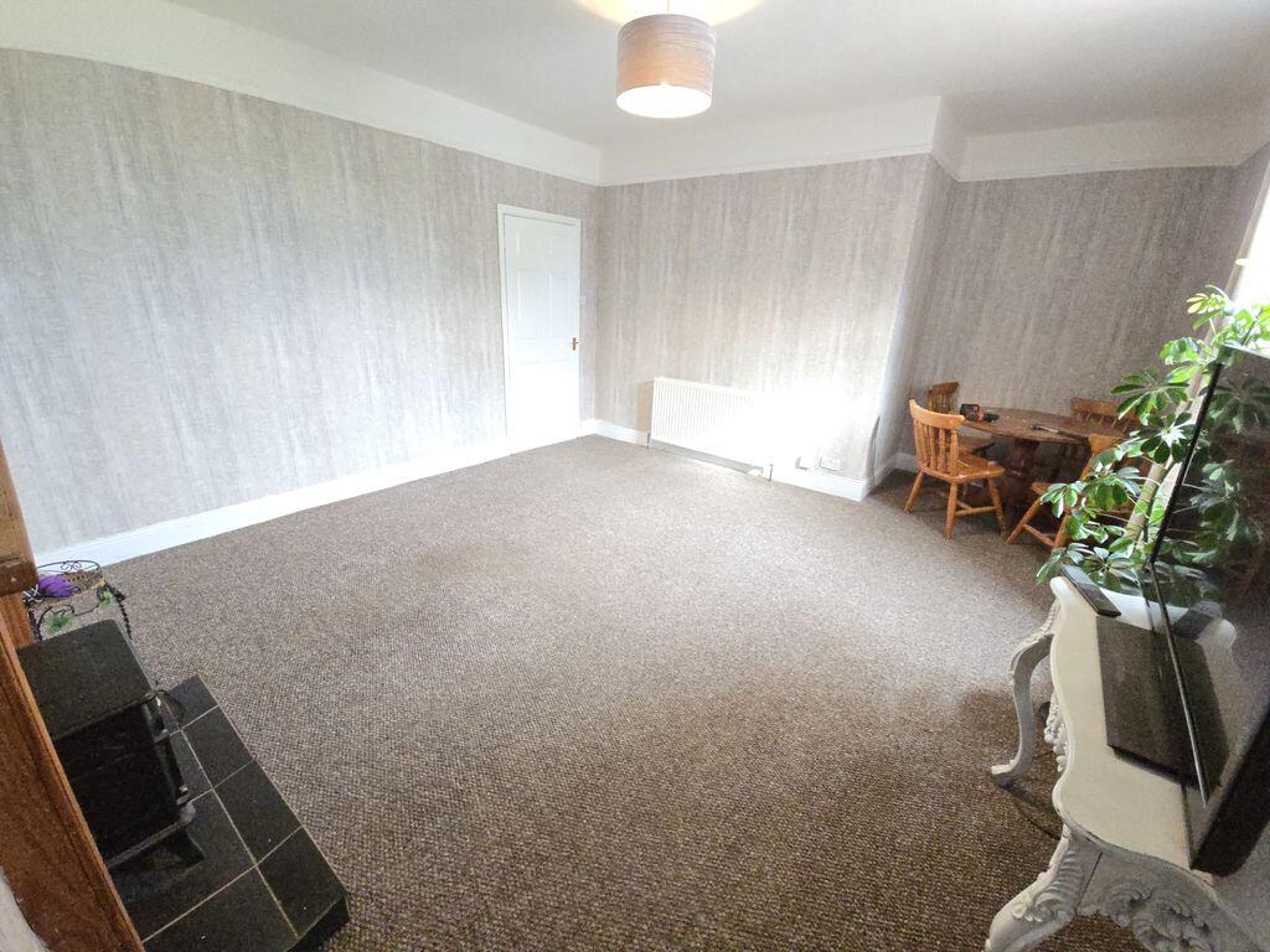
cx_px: 635
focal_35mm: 13
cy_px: 476
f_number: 2.2
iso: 800
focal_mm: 2.2
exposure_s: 1/60
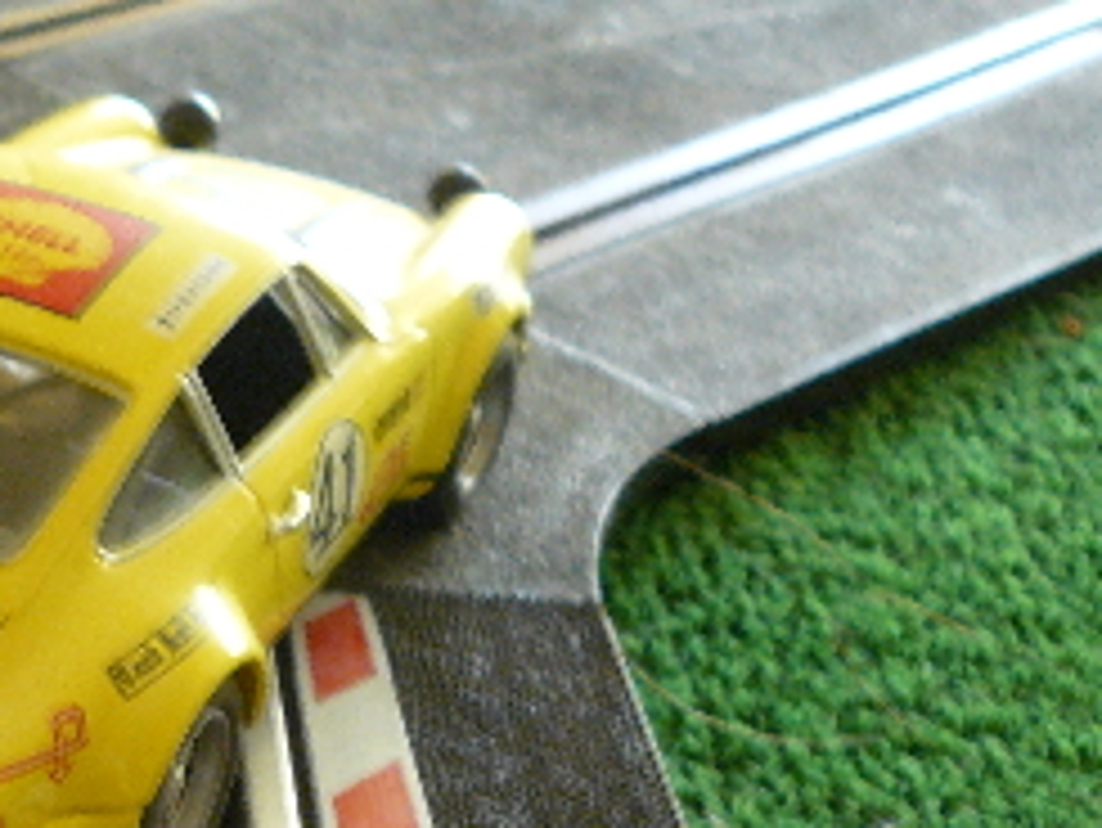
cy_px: 567
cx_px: -49
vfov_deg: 15.7
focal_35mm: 94
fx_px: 2994
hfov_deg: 20.1
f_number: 2.8
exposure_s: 1/13
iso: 200
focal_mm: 6
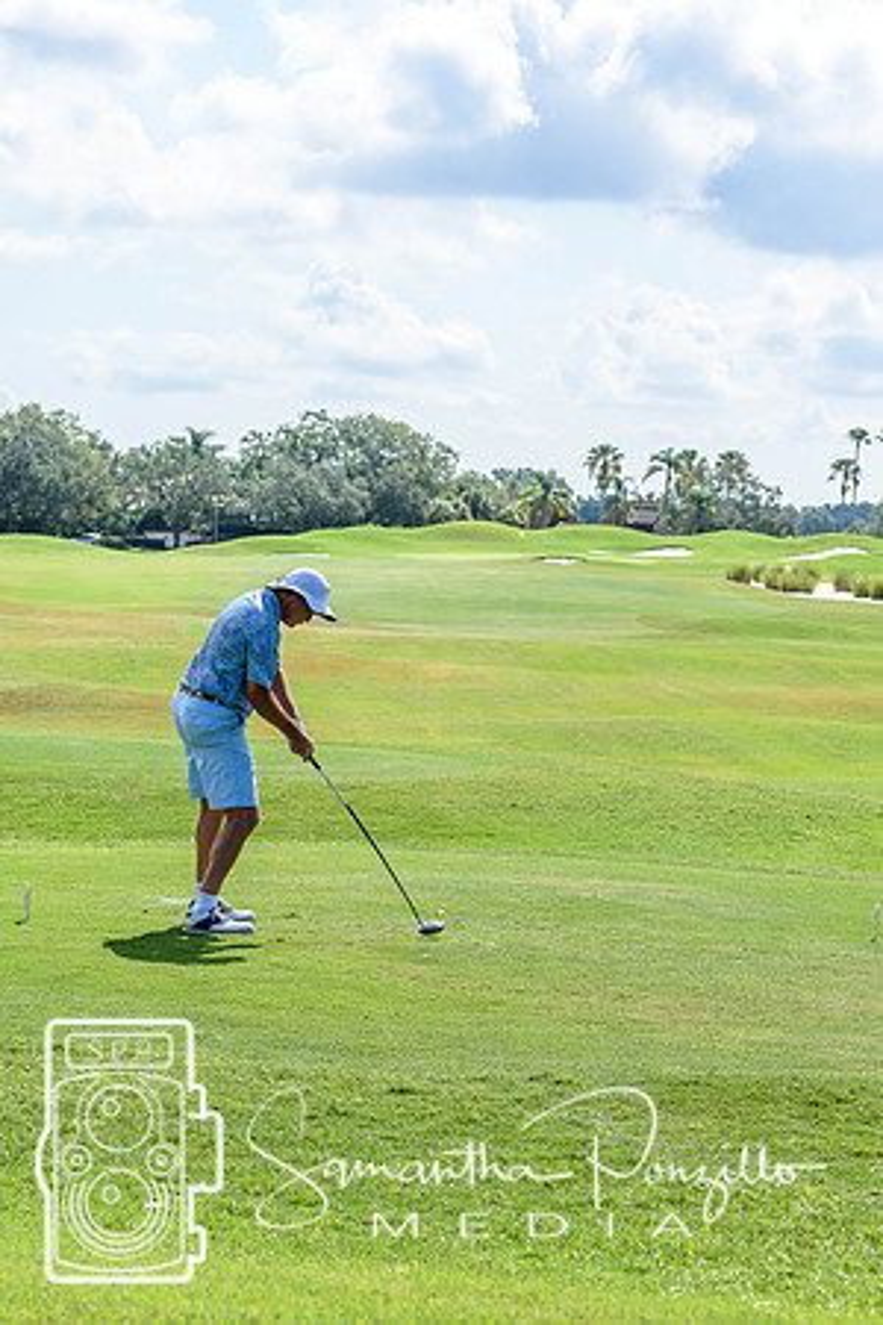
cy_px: 662
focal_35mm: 105
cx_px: 442
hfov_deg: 13.0
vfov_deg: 19.5
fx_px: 3863
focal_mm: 70
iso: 200
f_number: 7.1
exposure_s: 1/1000
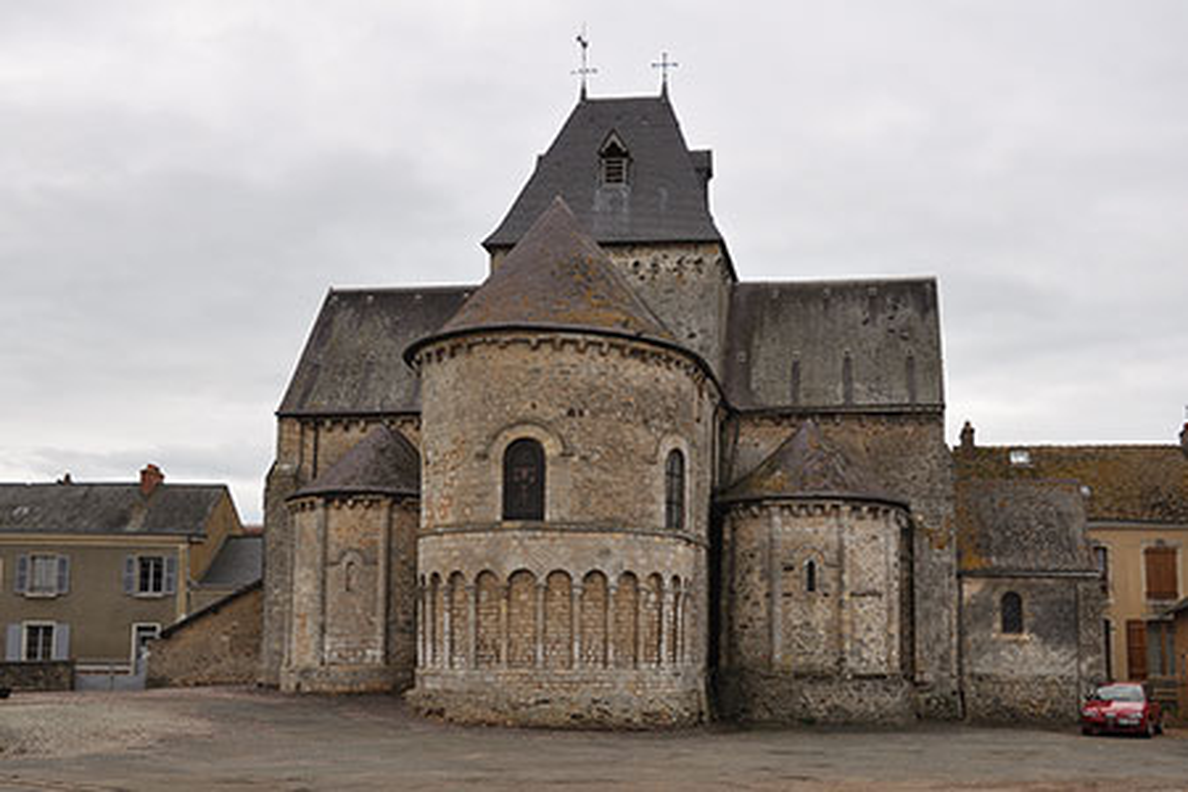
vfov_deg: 33.0
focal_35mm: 40
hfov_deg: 47.9
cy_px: 396
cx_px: 594
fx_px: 1336
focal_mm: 27
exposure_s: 1/125
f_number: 5.6
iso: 200
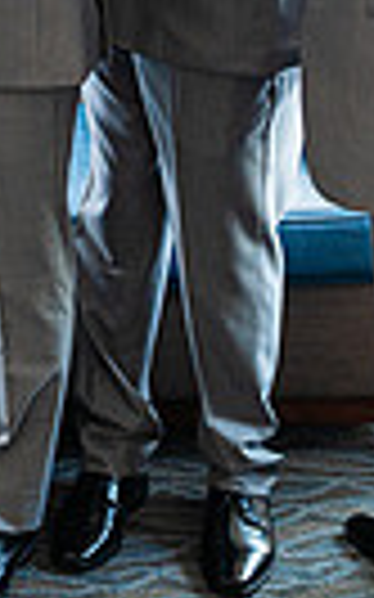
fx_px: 1747
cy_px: -70
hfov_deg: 11.0
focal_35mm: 107
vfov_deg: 18.7
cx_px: -388
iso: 1000
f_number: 2.2
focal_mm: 24
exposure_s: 1/200
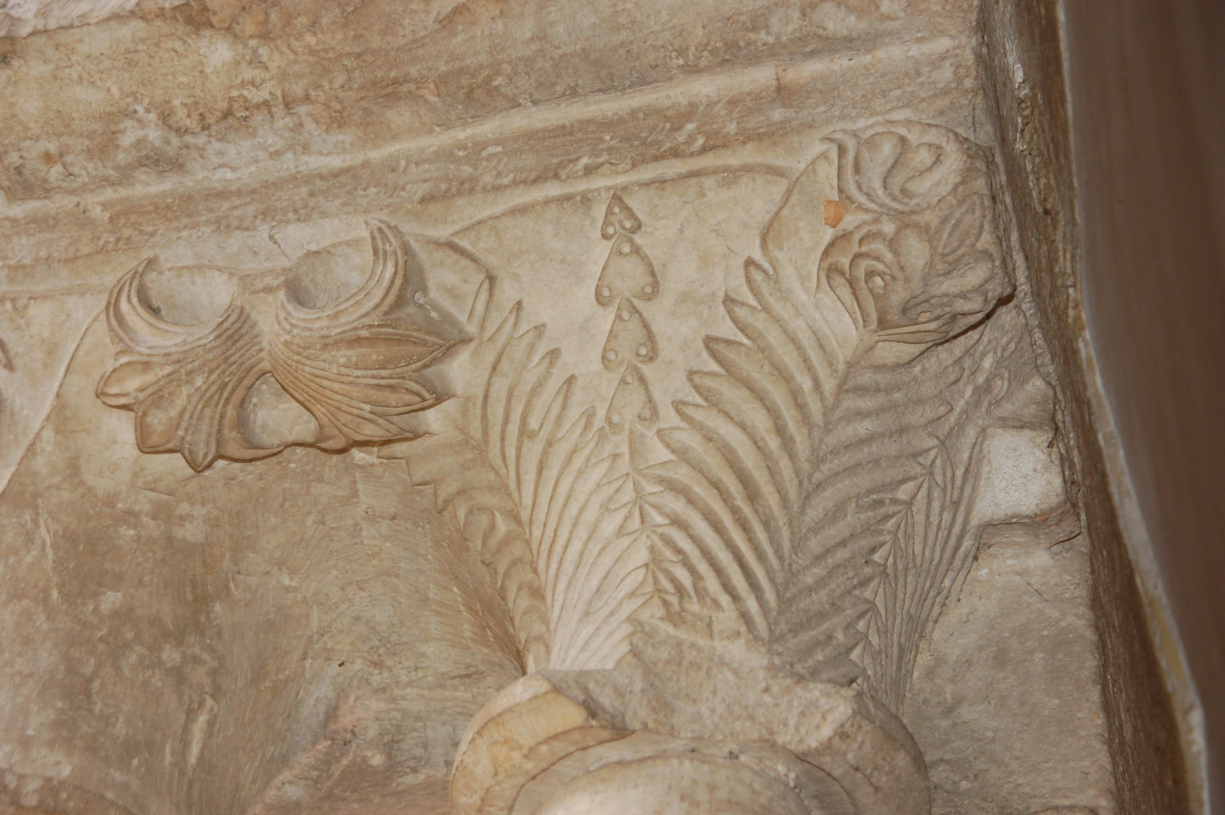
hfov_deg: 20.9
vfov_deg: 14.0
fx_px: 3315
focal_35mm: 98
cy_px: 408
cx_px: 612
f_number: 5.3
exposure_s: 1/60
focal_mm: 65
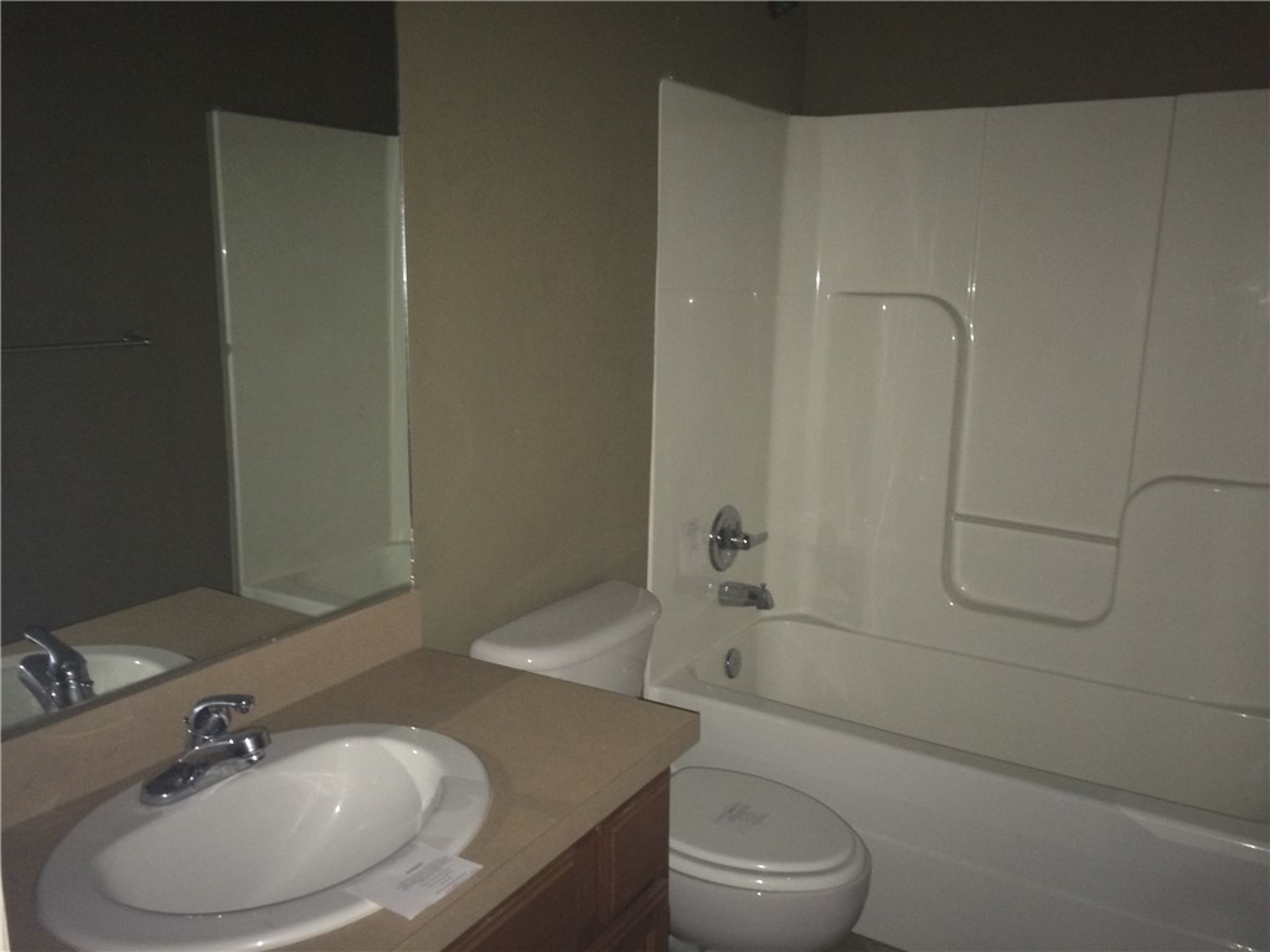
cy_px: 476
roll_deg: +0.3
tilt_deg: -11.3
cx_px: 635
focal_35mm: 29
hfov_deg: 61.7
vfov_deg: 48.2
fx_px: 1064
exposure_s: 1/16
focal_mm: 4.15
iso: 250
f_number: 2.2
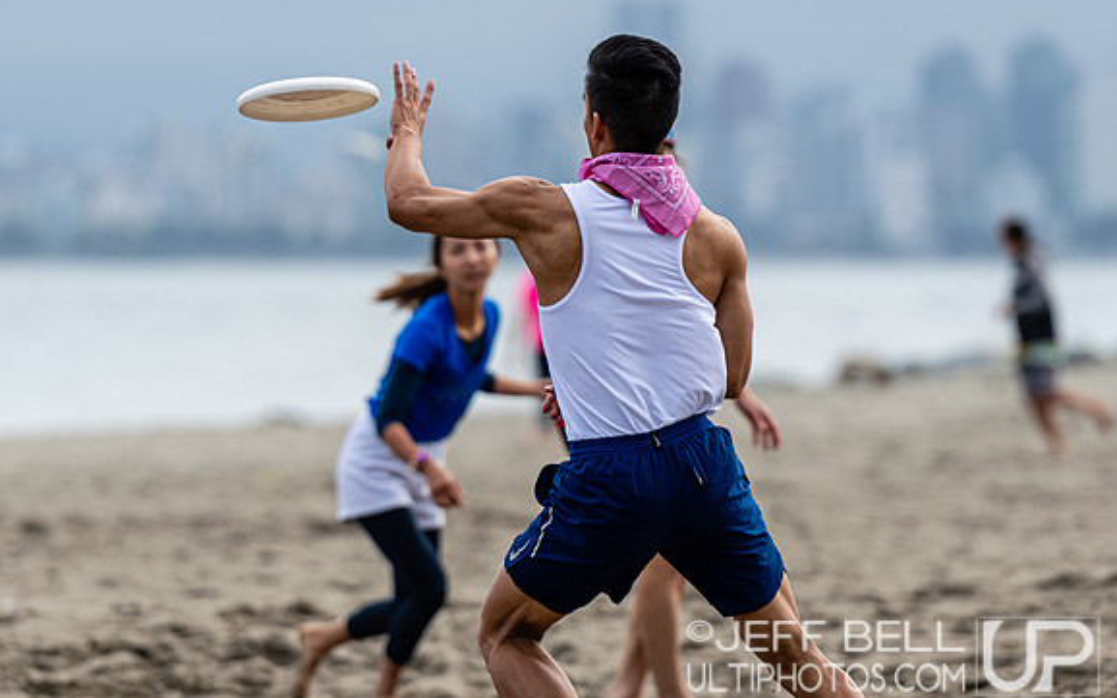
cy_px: 276
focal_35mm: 377
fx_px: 11474
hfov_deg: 5.6
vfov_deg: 3.5
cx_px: 561
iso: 100
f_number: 3.2
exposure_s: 1/1000
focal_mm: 200
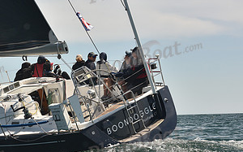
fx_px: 913
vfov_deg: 9.5
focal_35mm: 138
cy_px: 111
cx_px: 47
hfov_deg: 15.1
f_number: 6.3
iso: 250
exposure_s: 1/640
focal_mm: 70
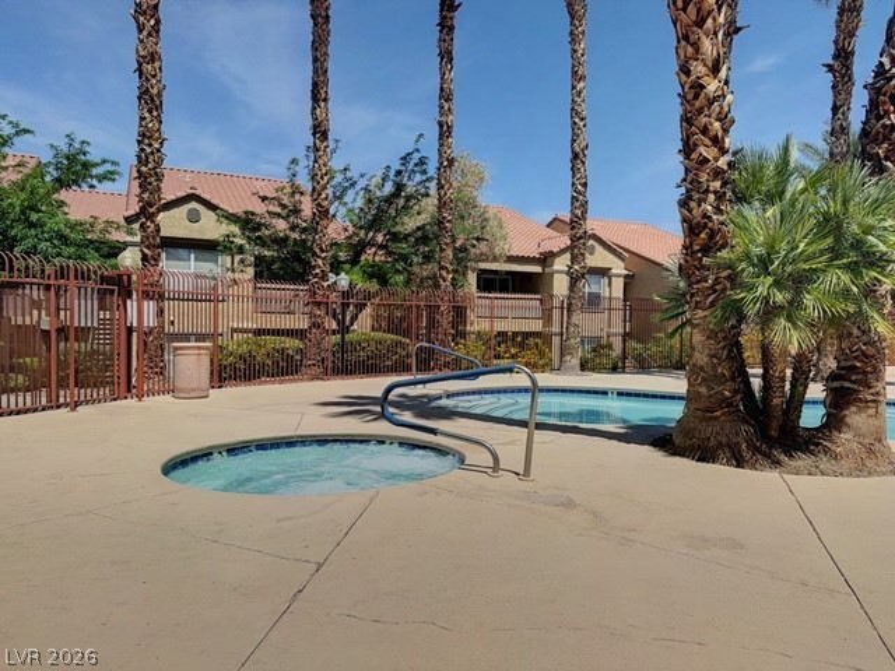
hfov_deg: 71.6
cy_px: 336
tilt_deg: -1.1
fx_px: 621
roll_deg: -0.8
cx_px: 448
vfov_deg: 56.8
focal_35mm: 24
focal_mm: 6.76
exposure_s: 1/7937
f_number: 1.78
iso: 80
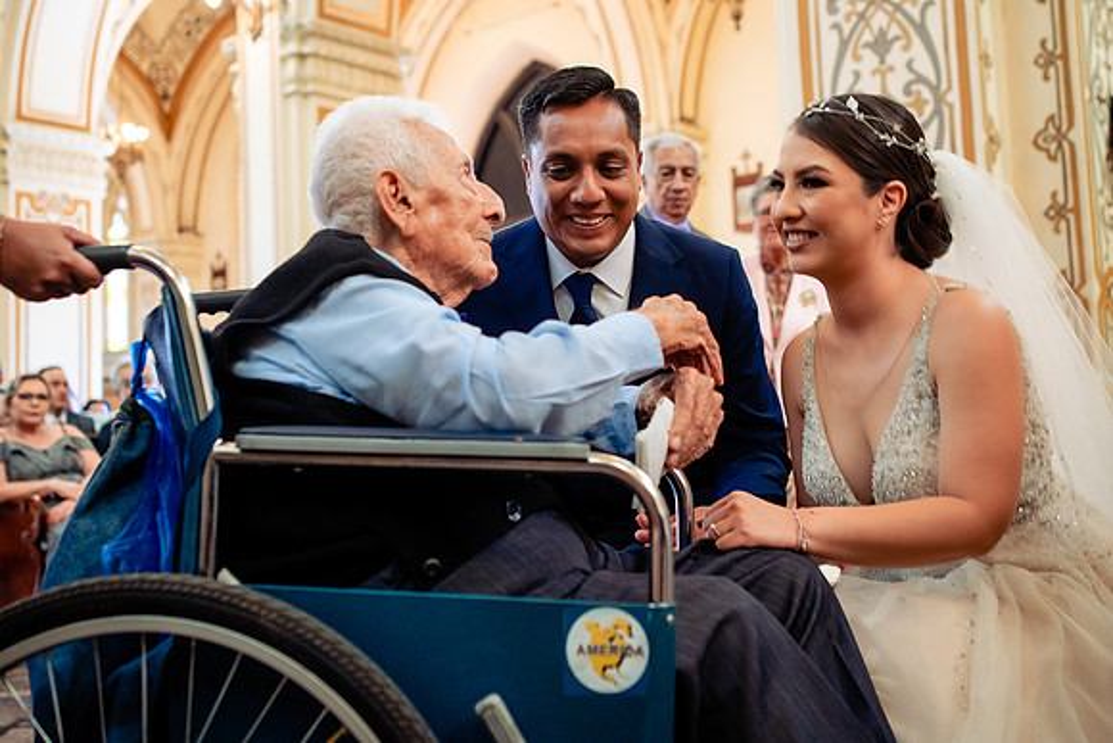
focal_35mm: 46
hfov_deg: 42.5
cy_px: 307
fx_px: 1431
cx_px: 585
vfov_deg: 29.0
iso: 1250
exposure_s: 1/100
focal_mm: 35
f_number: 2.8
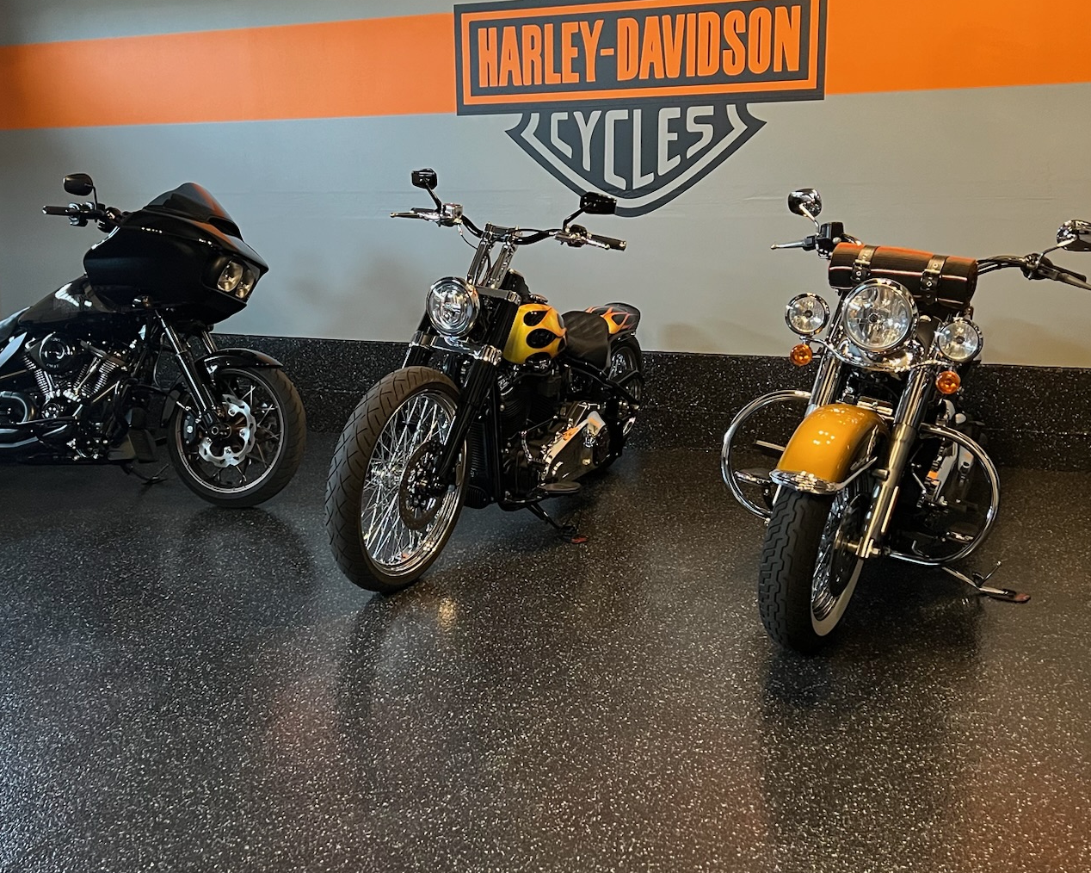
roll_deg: +2.5
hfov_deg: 44.7
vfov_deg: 36.5
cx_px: 465
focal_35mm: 41
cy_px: 428
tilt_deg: -12.8
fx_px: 1324
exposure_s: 1/40
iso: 400
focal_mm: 5.7
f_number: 1.5
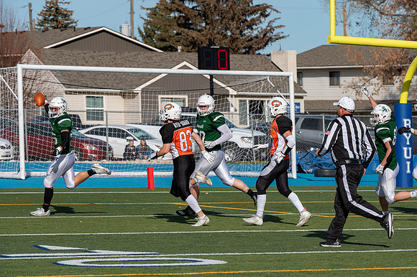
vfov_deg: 6.8
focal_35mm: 202
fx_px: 2342
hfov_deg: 10.2
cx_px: 248
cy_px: 156
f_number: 5.6
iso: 125
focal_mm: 170
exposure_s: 1/640
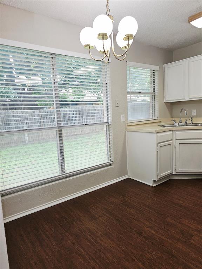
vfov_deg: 73.9
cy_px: 134
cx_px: 101
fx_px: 179
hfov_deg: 58.9
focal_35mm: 23
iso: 40
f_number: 1.7
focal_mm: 6.3
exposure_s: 1/60
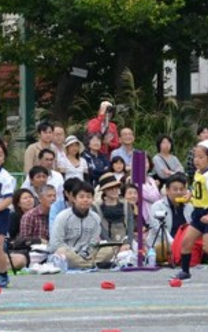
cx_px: 53
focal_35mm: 283
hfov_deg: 4.6
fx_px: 2565
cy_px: 145
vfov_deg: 7.4
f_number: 10
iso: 1600
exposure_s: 1/1600
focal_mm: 100
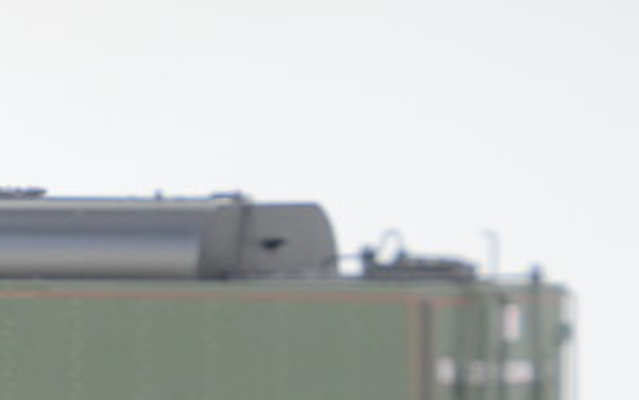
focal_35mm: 369
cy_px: 321
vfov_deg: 3.6
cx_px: -418
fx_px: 6425
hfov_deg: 5.6
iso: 500
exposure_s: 1/250
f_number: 5
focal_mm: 65
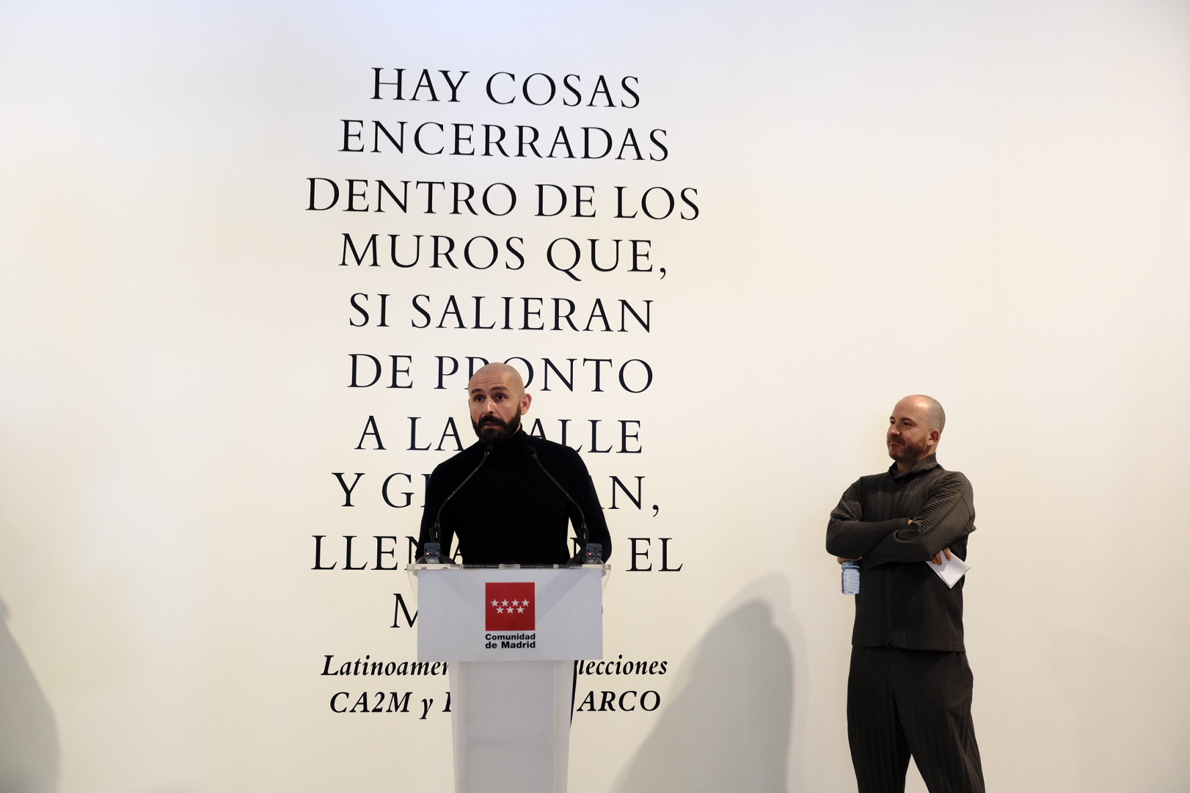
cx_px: 595
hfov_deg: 54.4
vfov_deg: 37.9
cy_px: 396
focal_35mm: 35
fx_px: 1157
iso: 2000
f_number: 3.2
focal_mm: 23.3
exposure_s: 1/50
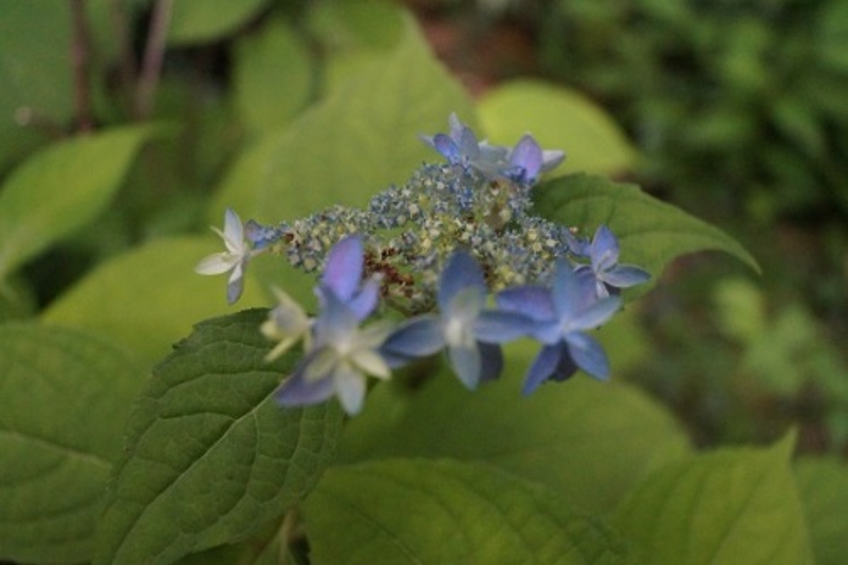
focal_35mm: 33
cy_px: 282
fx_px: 777
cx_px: 424
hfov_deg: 57.2
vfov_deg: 39.9
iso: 3200
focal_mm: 22
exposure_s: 1/125
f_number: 4
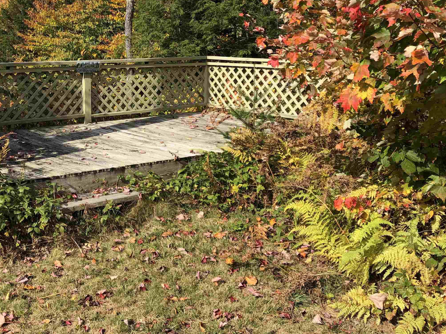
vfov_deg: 33.3
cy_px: 108
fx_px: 554
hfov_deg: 42.5
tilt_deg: -5.2
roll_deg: +0.2
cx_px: 110
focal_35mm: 43
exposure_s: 1/941
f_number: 1.8
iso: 20
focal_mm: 4
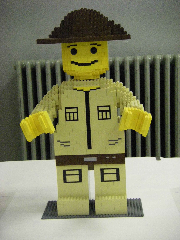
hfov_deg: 21.0
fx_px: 485
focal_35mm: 70
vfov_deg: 27.8
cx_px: 90
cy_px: 120
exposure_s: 1/20
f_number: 3.8
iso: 800
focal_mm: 11.5
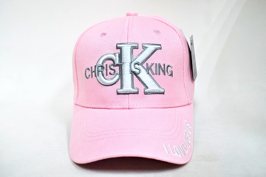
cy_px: 88
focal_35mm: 42
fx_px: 310
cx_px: 133
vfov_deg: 31.8
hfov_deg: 46.4
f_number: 5.6
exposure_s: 1/125
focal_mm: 28
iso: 320
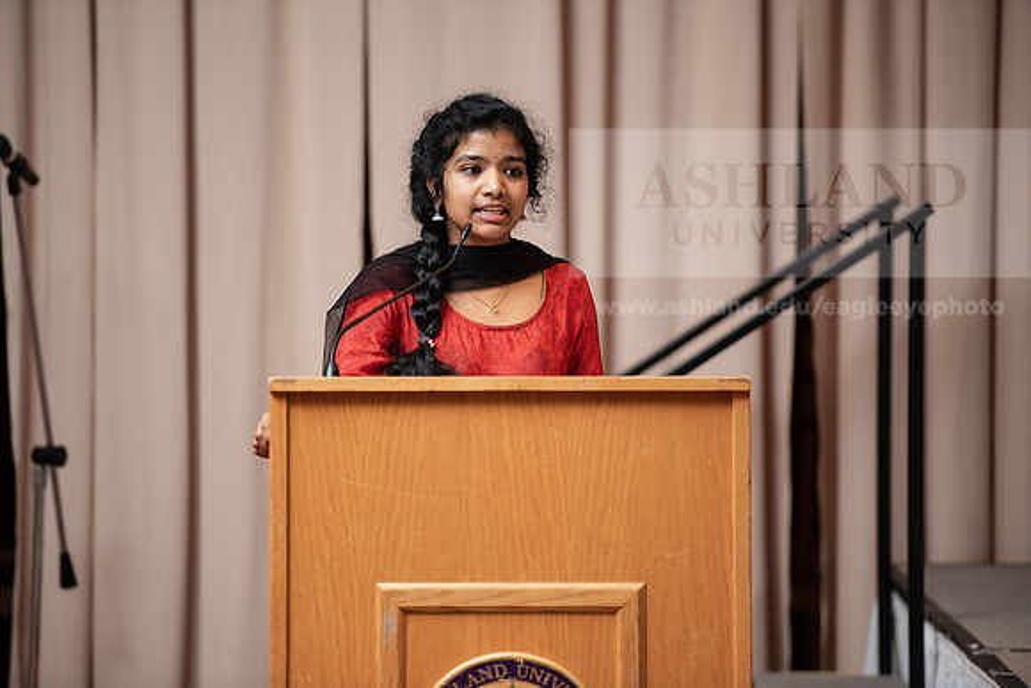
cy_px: 344
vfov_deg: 6.9
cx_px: 516
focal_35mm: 200
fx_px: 5729
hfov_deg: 10.3
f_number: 3.2
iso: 1250
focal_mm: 200
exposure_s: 1/200
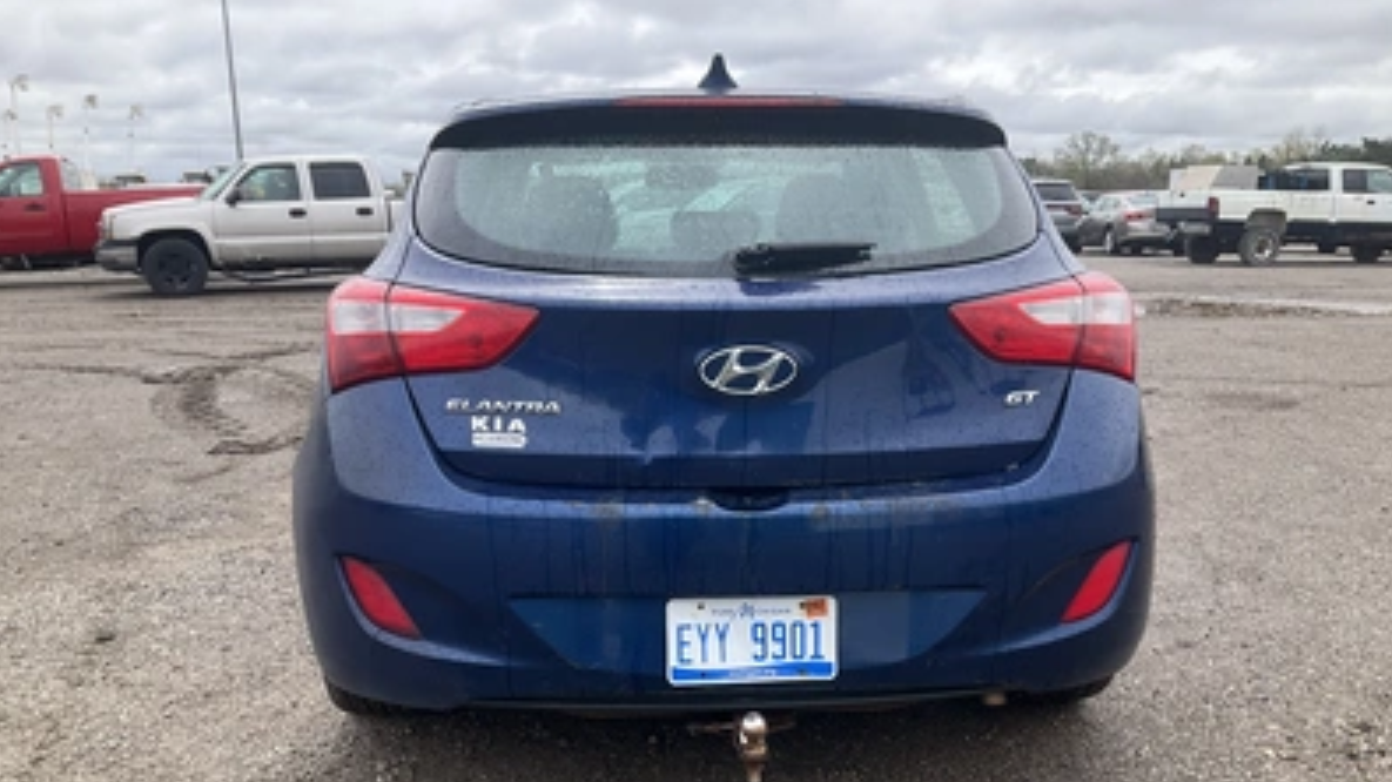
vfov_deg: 36.3
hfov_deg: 61.0
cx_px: 694
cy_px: 521
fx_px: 1181
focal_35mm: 32
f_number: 1.8
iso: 25
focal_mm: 3
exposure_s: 1/691
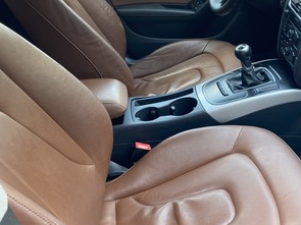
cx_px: 254
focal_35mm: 45
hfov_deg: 39.8
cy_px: 74
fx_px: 391
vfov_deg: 31.9
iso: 64
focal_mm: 4.25
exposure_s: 1/122
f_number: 1.8
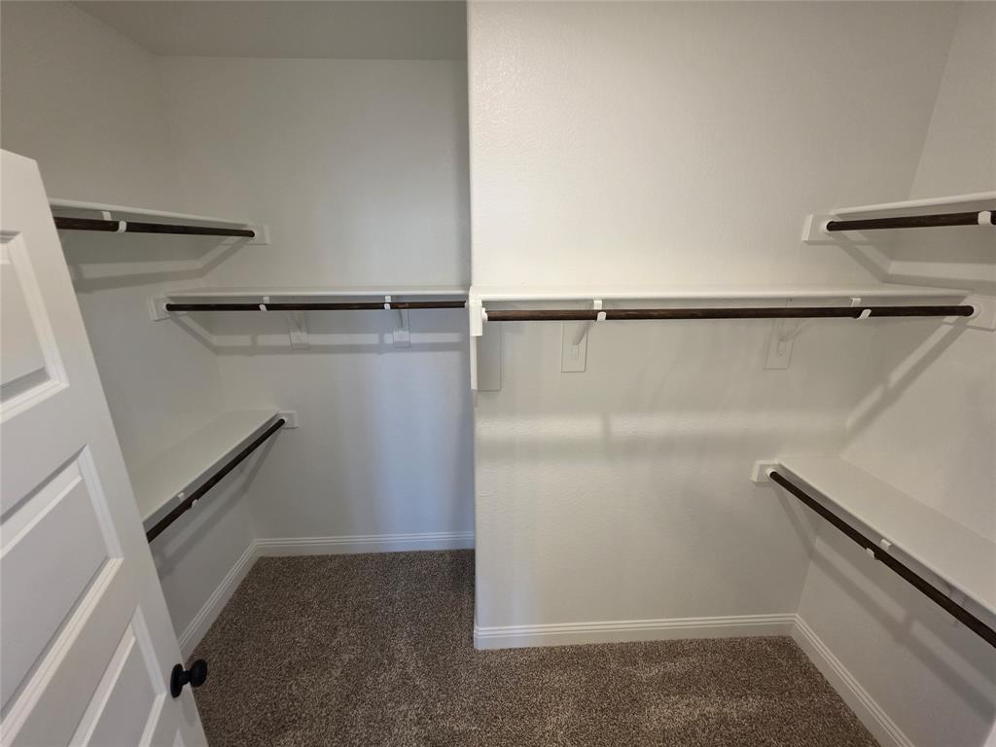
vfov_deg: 89.9
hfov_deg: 106.2
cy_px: 374
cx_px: 498
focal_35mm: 13
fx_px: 374
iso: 160
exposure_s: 1/120
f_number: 1.9
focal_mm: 2.2
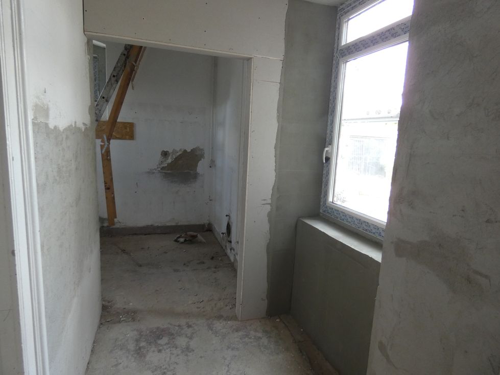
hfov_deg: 81.8
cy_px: 188
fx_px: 289
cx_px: 250
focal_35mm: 20
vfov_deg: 66.0
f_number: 2.8
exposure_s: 1/60
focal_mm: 3.6
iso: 250
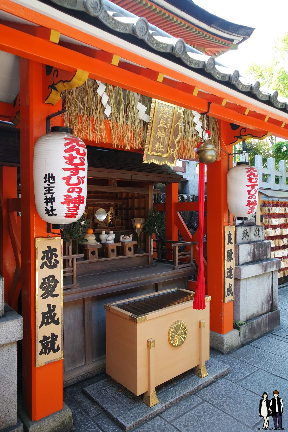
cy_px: 216
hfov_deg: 53.1
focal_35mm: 24
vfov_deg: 73.7
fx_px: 288
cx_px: 144
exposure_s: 1/60
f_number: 4.5
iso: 160
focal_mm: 9
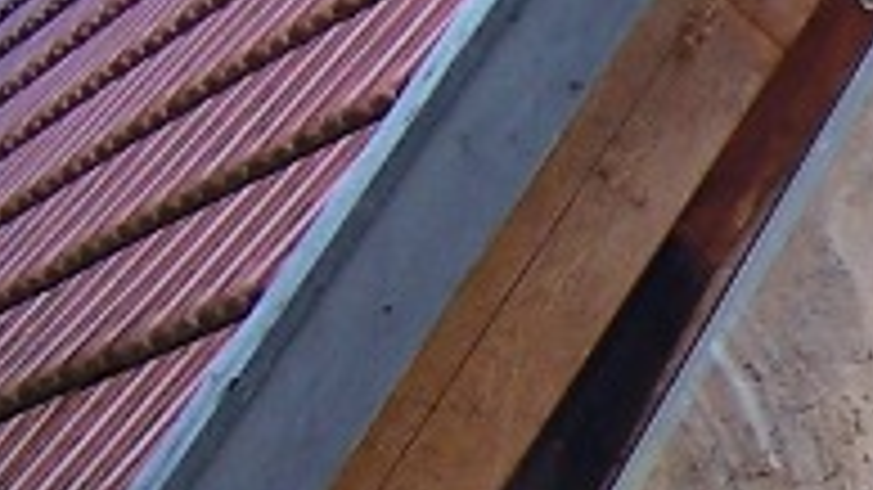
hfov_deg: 9.9
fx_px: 4790
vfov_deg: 5.9
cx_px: 1521
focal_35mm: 207
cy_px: 279
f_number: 3
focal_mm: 6
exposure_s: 1/180
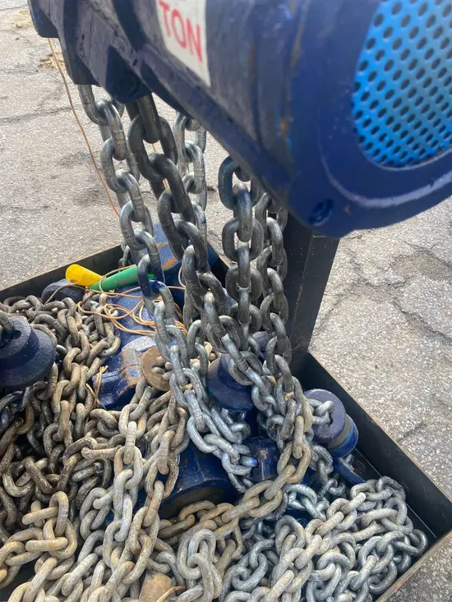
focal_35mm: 26
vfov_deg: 67.3
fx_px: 453
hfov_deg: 53.1
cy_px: 301
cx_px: 226
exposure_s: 1/323
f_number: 1.8
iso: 32
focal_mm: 4.25
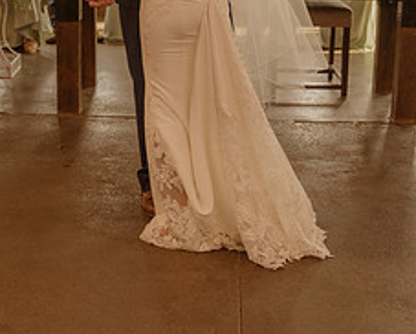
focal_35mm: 88
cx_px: 137
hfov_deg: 21.6
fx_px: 1084
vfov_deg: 17.4
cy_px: 104
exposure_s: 1/250
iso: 1000
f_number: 2.8
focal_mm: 30.5
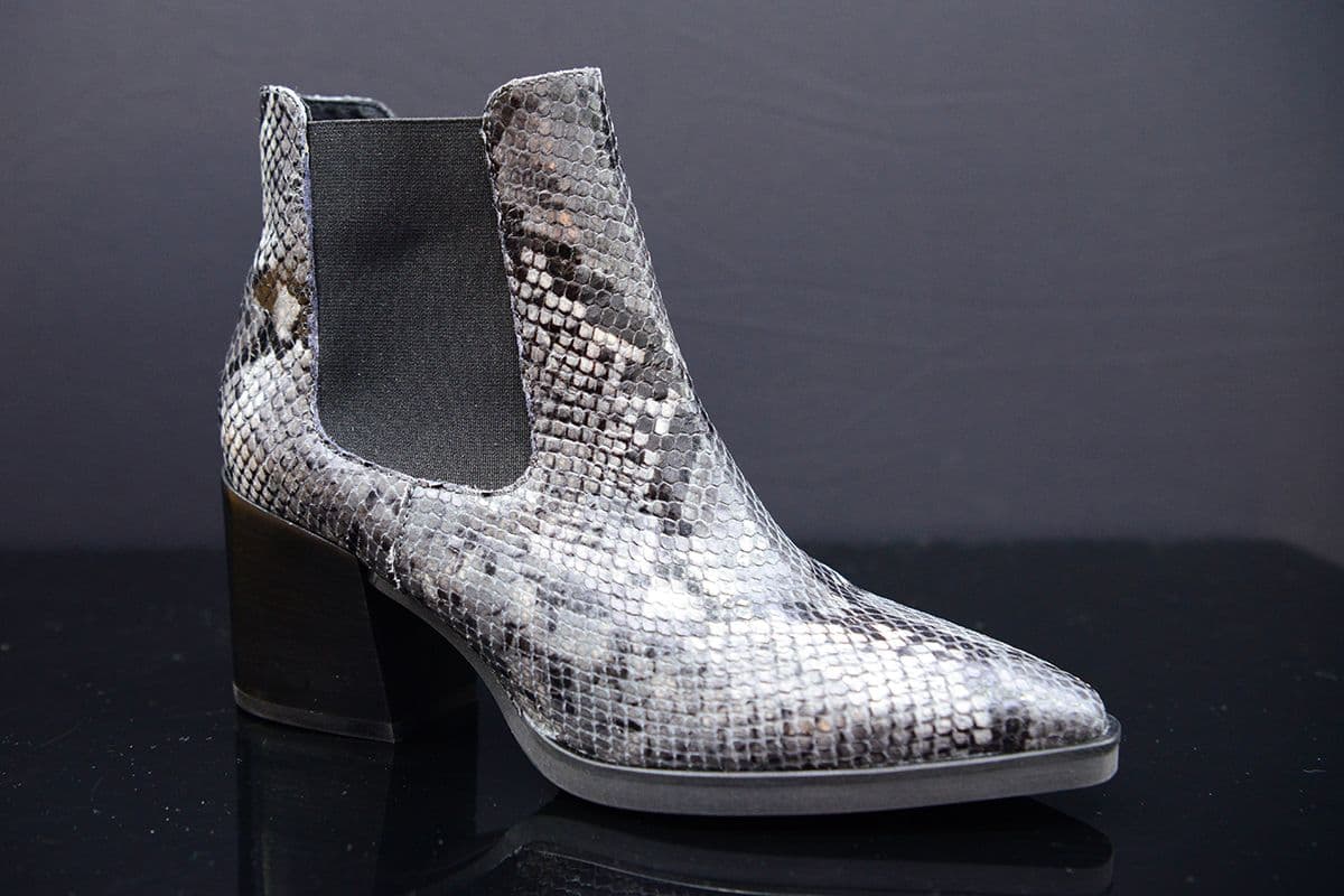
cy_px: 448
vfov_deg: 36.9
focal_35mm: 36
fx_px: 1344
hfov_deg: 53.1
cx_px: 672
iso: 2500
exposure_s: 1/200
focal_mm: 36
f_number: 4.5
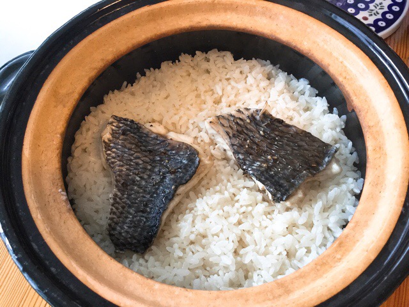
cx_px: 204
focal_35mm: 31
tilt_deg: -61.5
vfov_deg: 45.4
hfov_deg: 58.4
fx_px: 366
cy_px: 154
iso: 100
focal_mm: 3.3
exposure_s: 1/30
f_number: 2.4
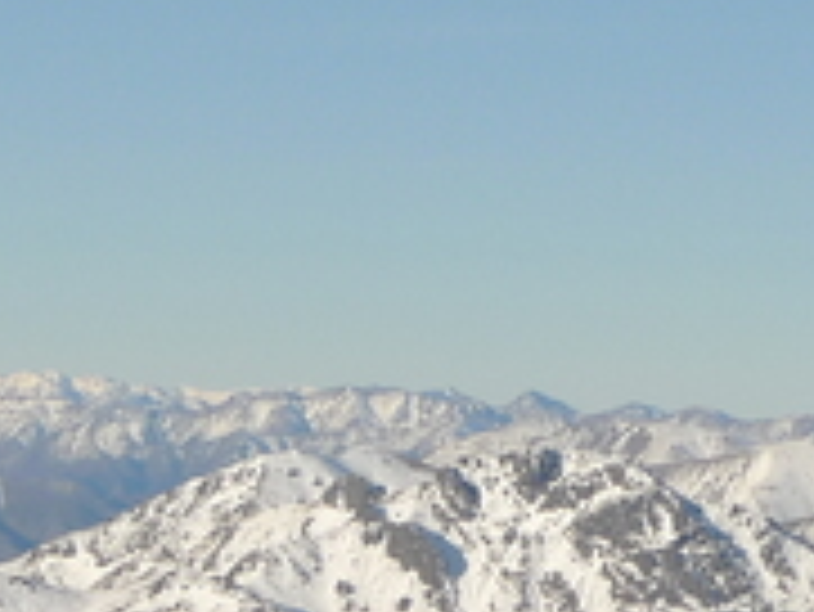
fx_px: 6118
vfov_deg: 5.6
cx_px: -234
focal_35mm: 260
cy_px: 1076
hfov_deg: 7.5
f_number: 4
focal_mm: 12.8
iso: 80
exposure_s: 1/640
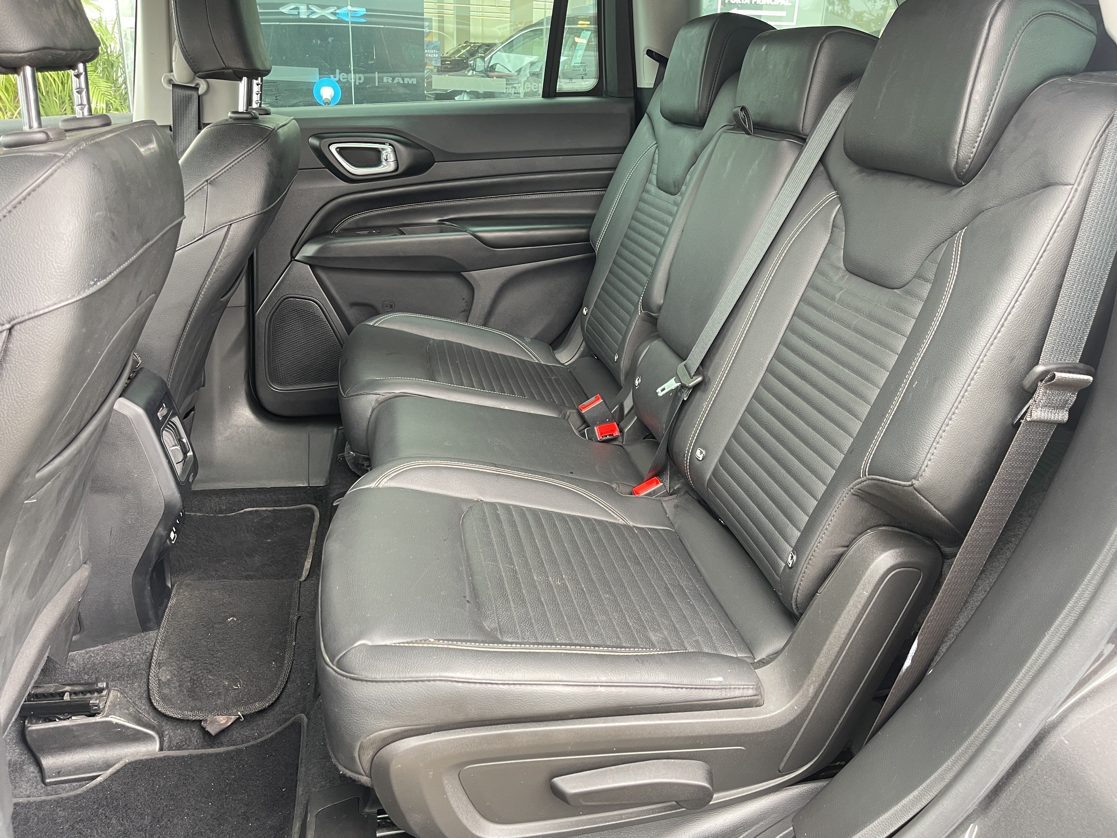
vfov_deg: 53.1
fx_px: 839
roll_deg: -2.3
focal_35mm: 26
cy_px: 403
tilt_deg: -20.6
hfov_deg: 67.3
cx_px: 551
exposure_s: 1/60
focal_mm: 5.1
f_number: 1.6
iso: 160
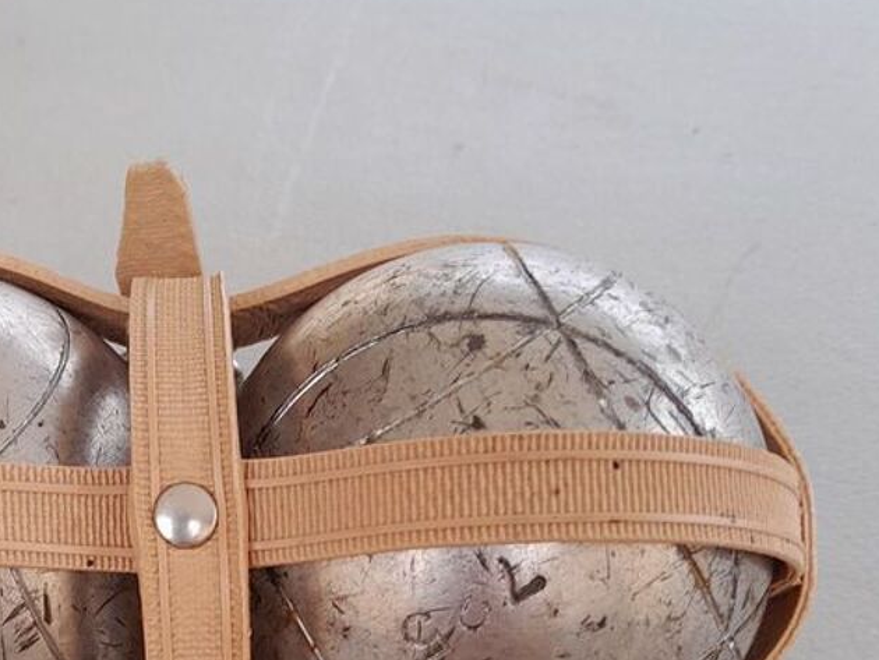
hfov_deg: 34.2
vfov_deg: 24.9
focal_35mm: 55
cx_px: 220
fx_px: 1397
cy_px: 710
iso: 40
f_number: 1.8
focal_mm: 3.98
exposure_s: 1/100
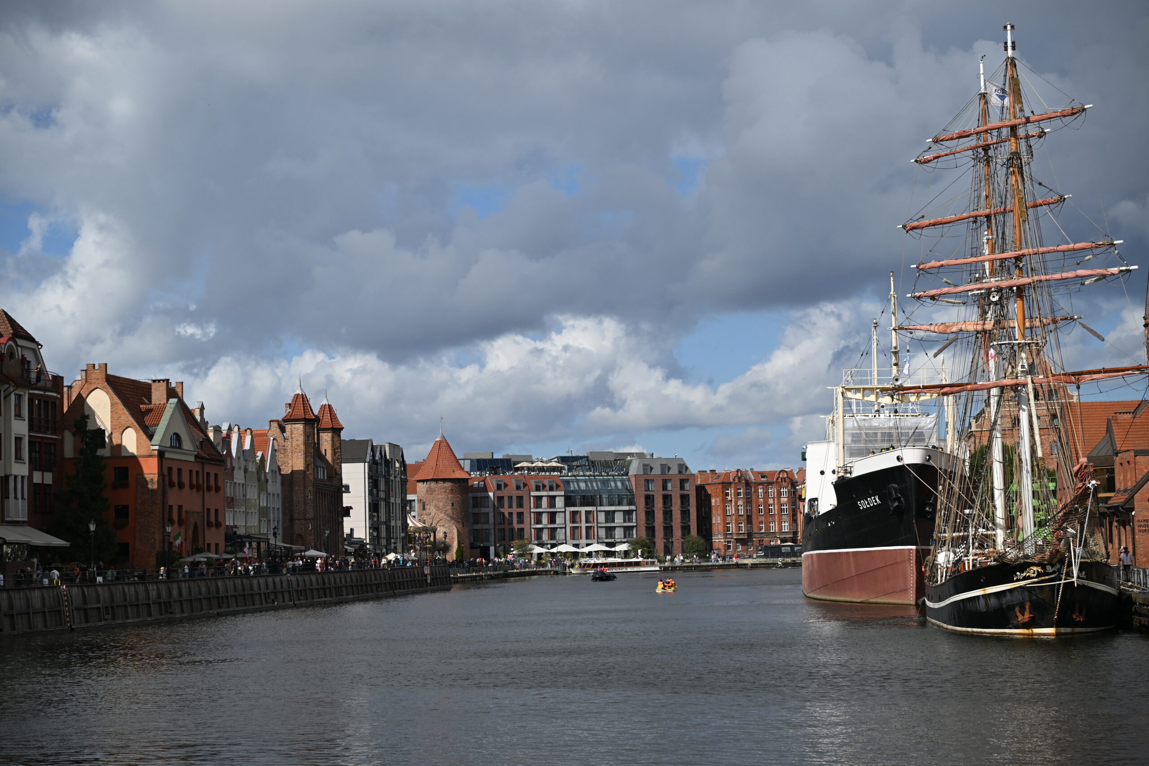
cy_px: 383
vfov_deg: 21.6
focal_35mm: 63
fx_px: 2011
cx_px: 574
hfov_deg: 31.9
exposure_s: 1/8000
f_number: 4
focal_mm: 63
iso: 400
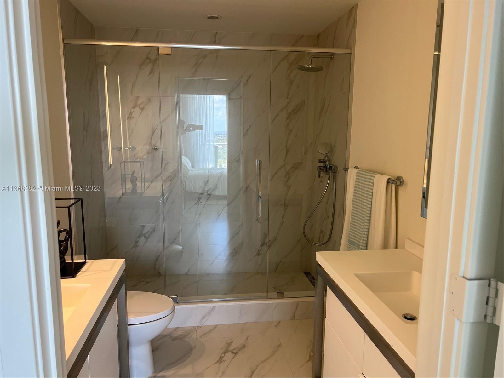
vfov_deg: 53.1
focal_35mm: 26
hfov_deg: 67.3
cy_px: 189
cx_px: 252
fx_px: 379
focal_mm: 5.7
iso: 100
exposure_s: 1/120
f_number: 1.5
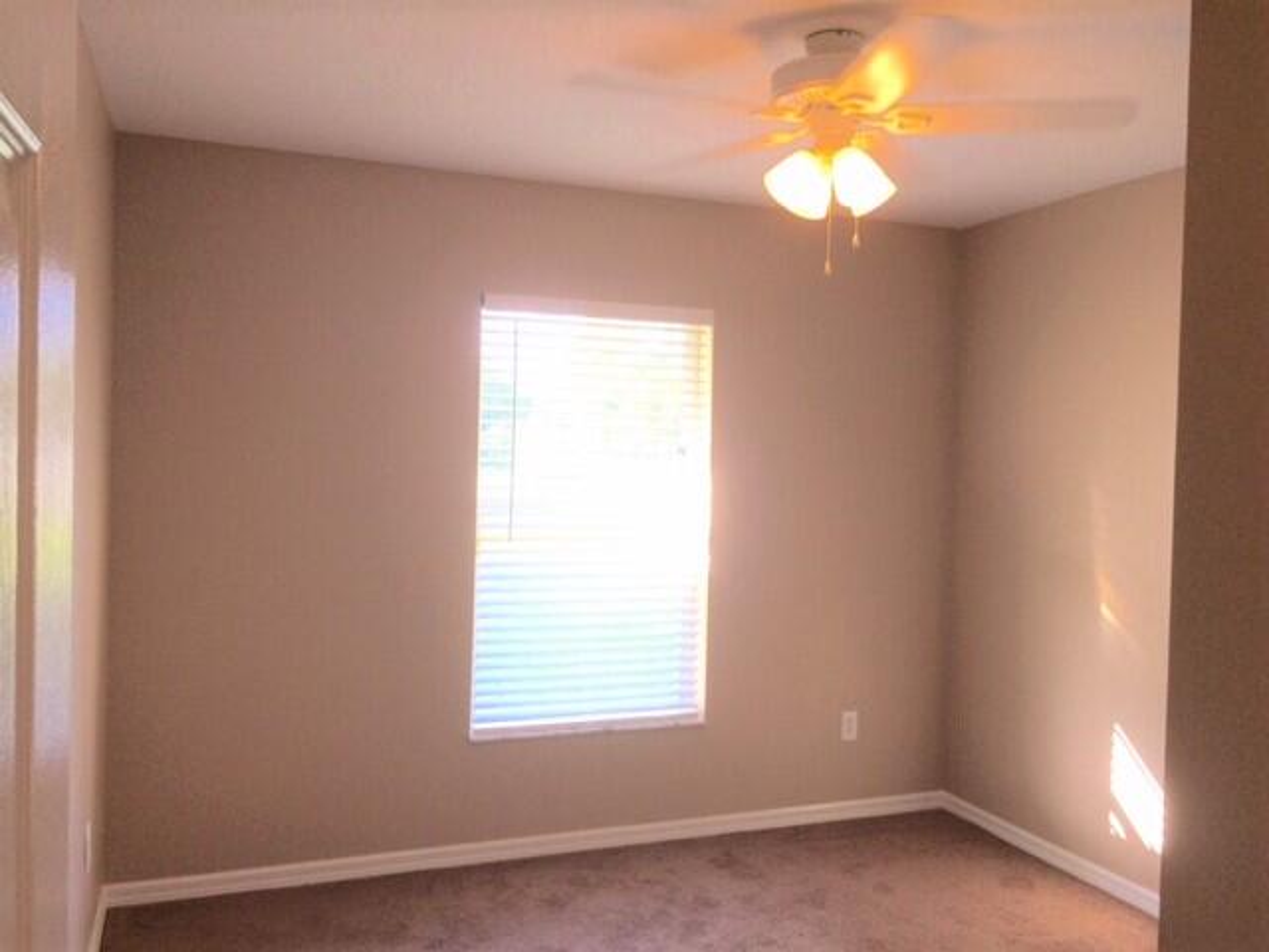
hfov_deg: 61.7
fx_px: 1063
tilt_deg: -1.9
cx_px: 634
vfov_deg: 48.2
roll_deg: -0.6
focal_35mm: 29
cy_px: 476
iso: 64
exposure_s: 1/120
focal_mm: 4.15
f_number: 2.2
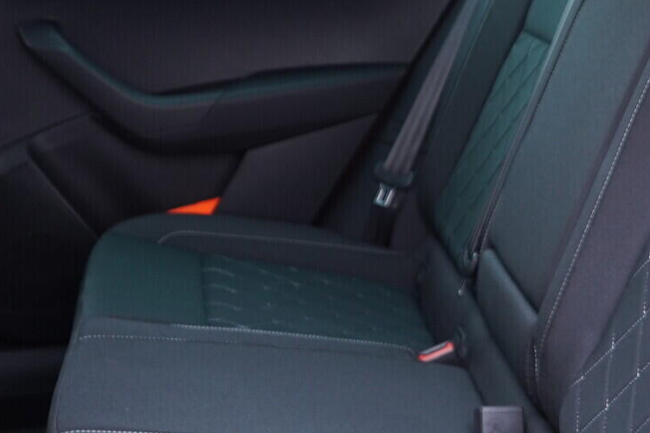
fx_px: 1264
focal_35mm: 70
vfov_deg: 19.4
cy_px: 125
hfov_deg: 27.8
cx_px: 580
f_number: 2.8
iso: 500
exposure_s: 1/40
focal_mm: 24
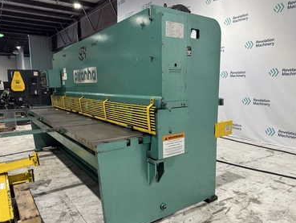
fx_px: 222
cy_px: 117
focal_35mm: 26
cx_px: 143
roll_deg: +1.1
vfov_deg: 53.1
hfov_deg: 67.3
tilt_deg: -8.6
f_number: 1.78
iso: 160
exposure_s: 1/120
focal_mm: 6.76
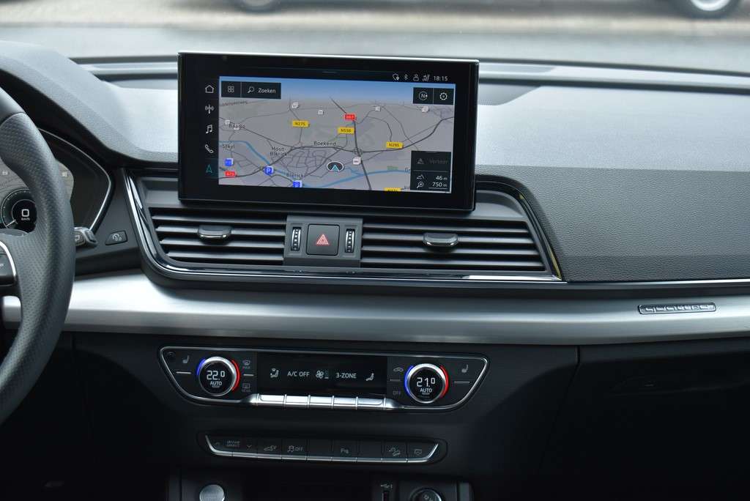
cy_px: 250
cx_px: 375
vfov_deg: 22.7
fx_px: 1251
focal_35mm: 60
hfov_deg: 33.4
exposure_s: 1/60
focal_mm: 40
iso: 450
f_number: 4.8
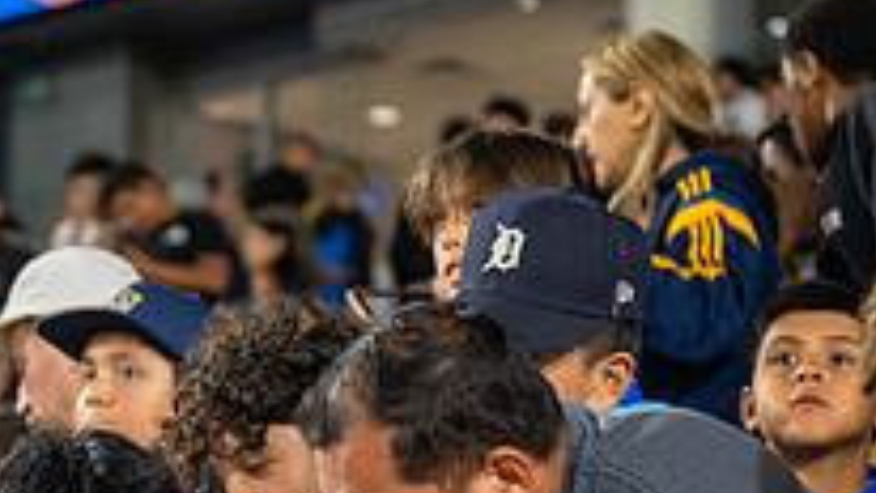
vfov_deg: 5.9
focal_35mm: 203
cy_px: 697
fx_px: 4717
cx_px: 72
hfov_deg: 10.5
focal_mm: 69
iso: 1000
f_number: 2.8
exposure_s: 1/200
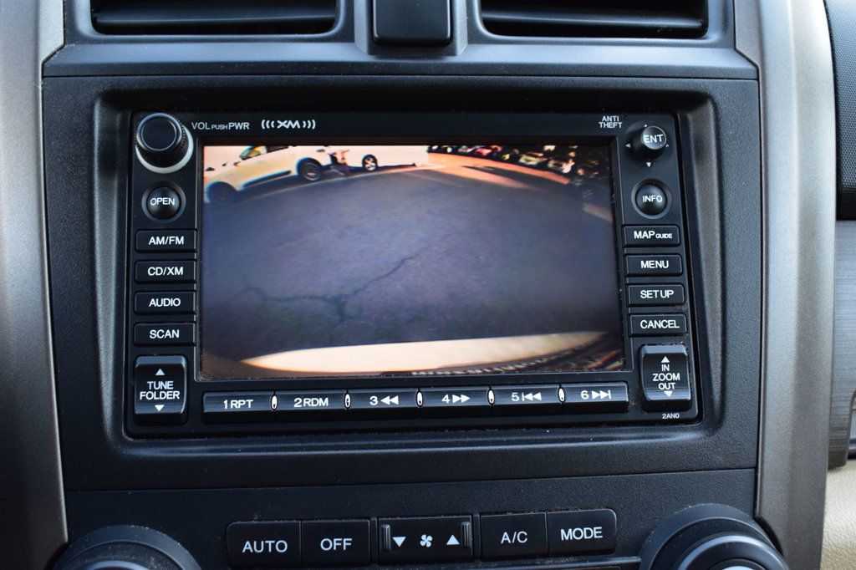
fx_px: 1034
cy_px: 285
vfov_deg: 30.8
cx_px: 428
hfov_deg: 45.0
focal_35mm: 44
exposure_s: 1/25
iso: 400
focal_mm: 29
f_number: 6.3
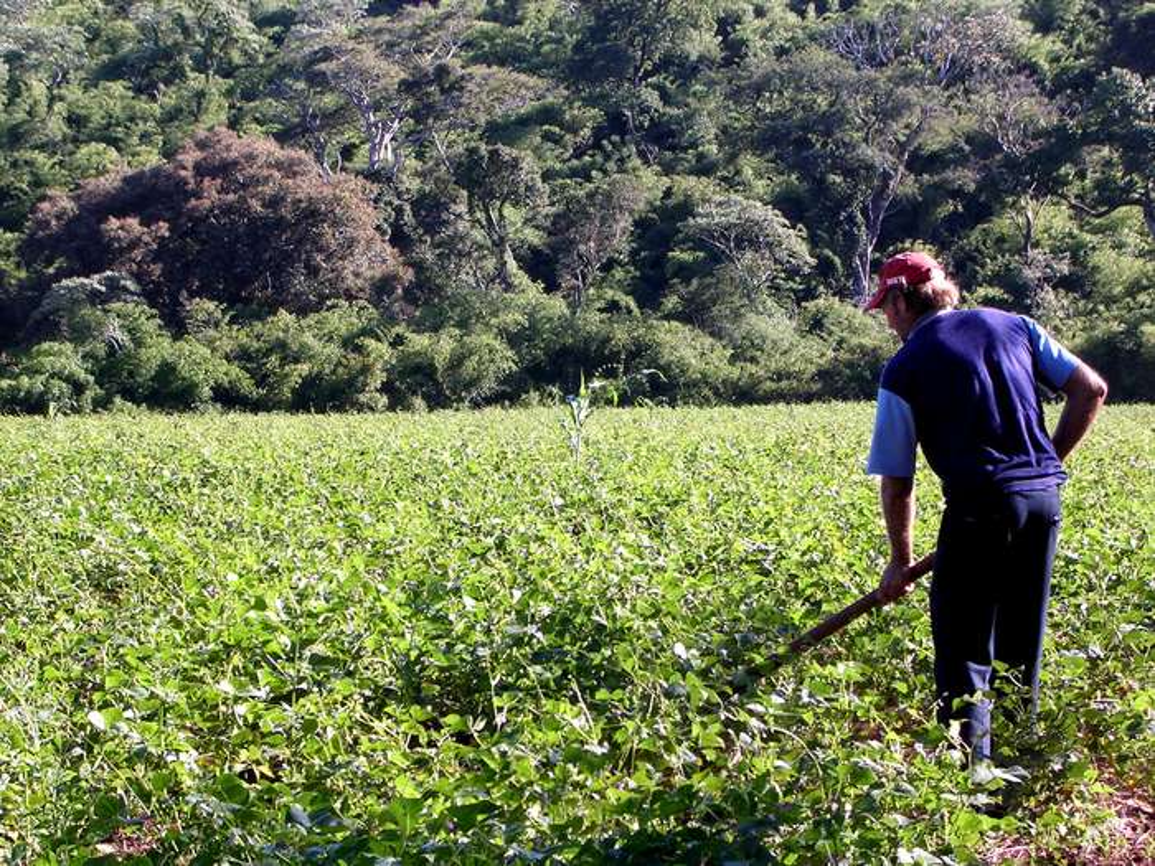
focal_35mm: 115
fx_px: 3837
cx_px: 578
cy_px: 433
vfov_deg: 12.9
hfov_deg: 17.1
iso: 100
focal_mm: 17.4
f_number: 4.9
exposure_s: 1/84.2
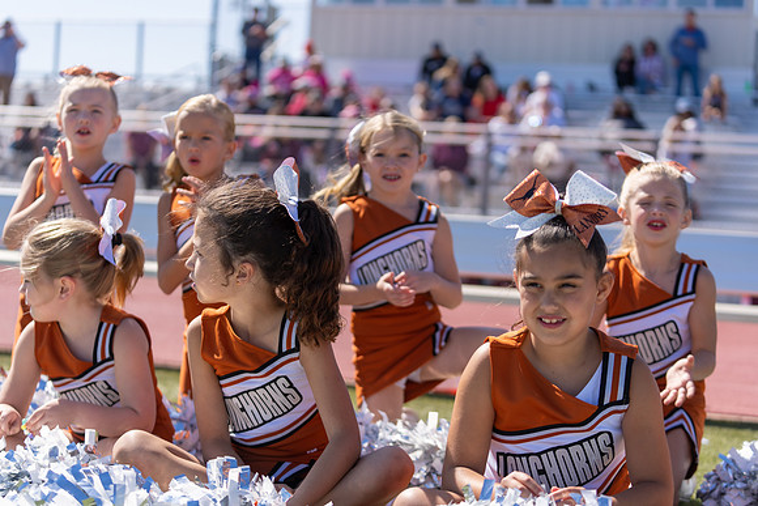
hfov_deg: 28.8
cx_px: 379
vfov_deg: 19.5
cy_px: 253
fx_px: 1474
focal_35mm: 70
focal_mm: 70
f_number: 2.8
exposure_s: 1/1250
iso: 100
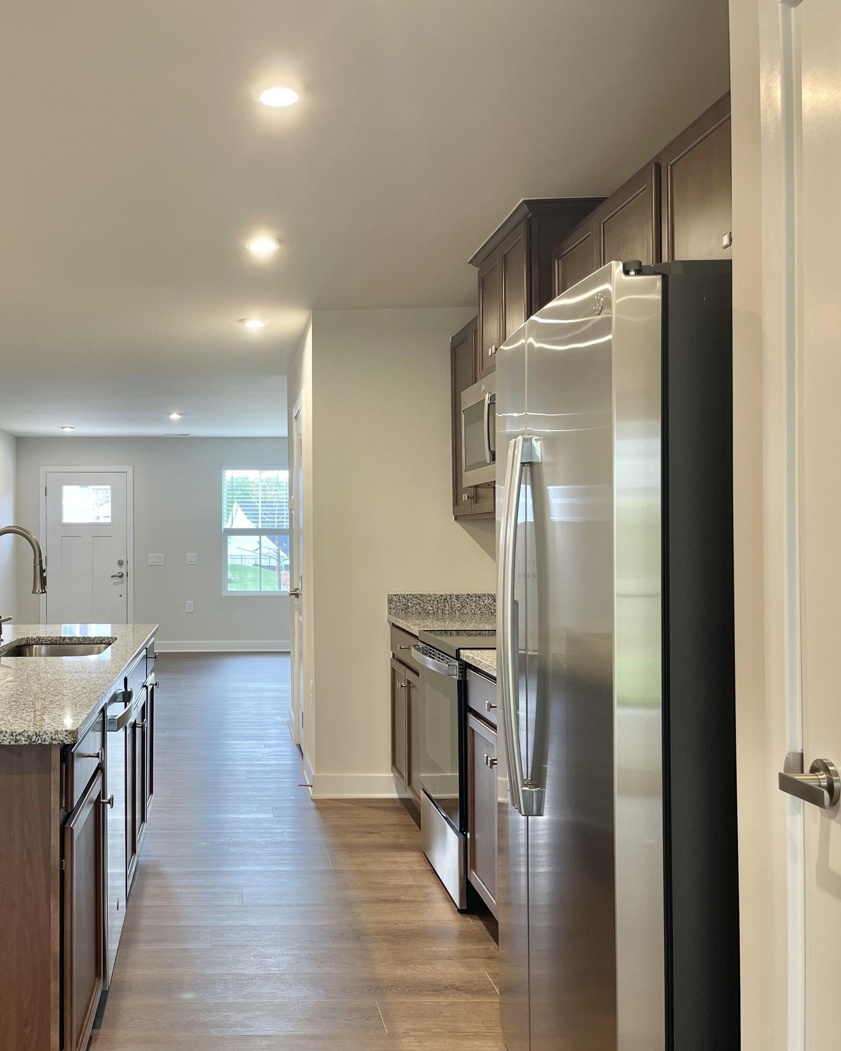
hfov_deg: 43.4
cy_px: 529
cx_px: 235
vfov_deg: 54.2
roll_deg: -0.4
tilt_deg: -0.4
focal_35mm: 33
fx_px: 1027
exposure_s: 1/60
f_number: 1.6
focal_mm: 5.1
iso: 80
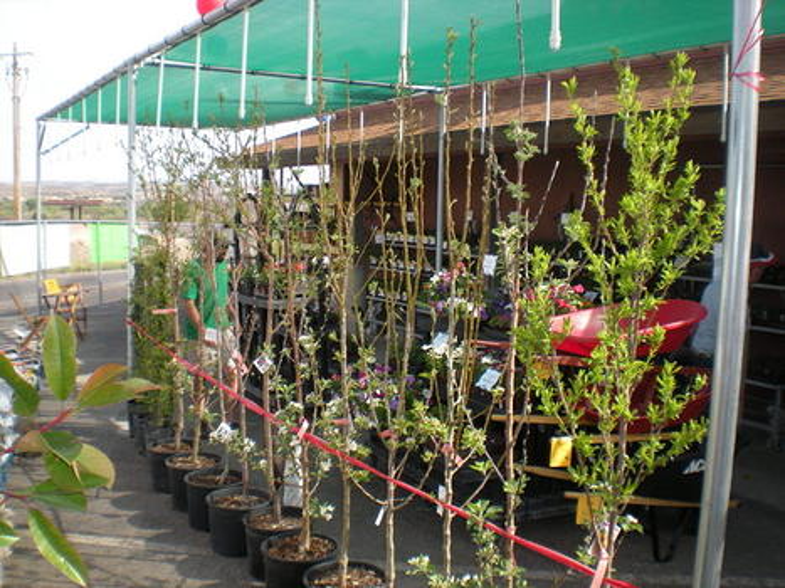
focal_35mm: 38
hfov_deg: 49.0
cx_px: 392
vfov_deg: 37.7
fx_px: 862
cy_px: 294
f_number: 4.6
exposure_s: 1/235
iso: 89
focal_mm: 6.3
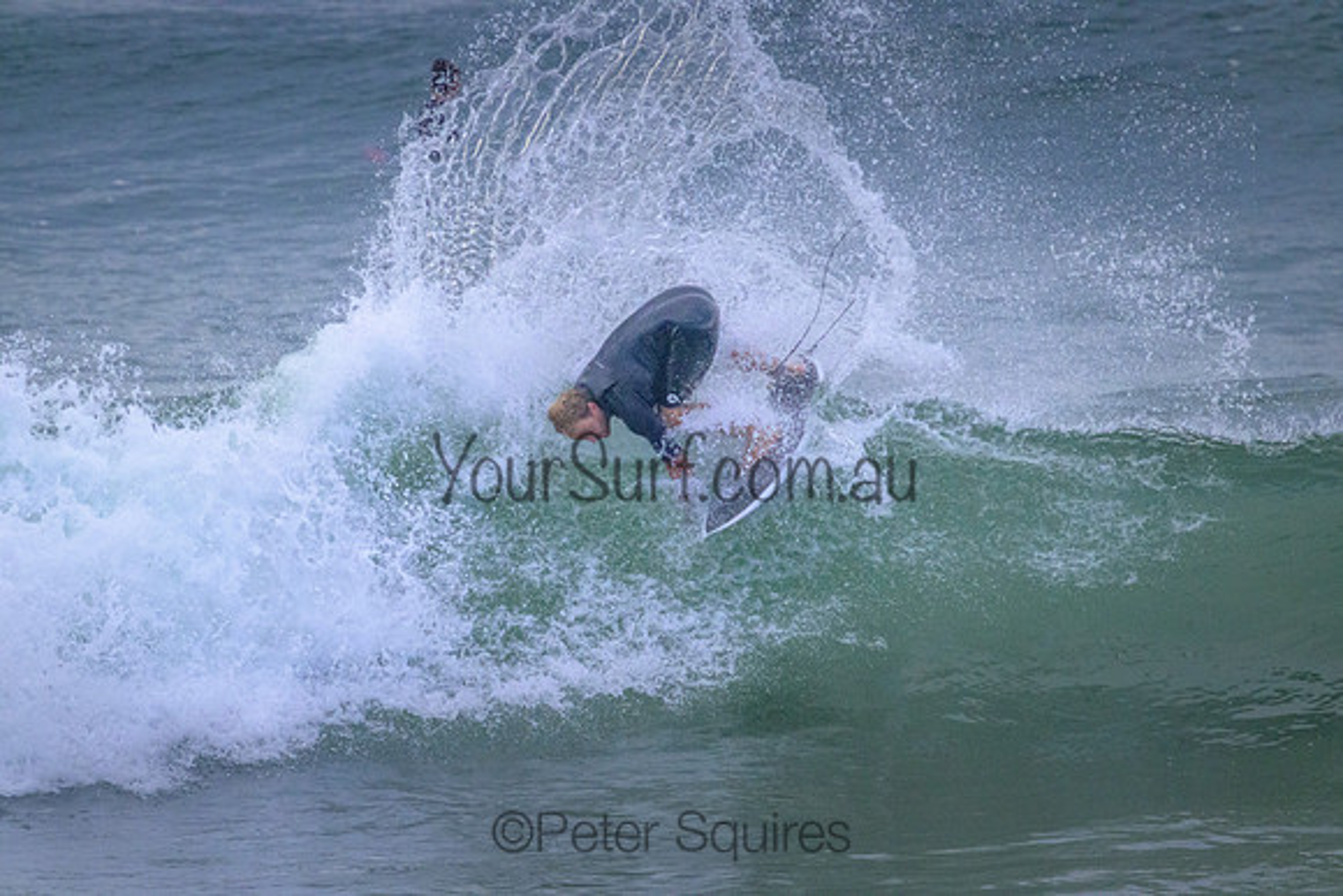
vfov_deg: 1.7
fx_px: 29850
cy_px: 448
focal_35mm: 800
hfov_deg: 2.6
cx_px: 672
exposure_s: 1/2000
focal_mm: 800
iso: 5600
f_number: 11
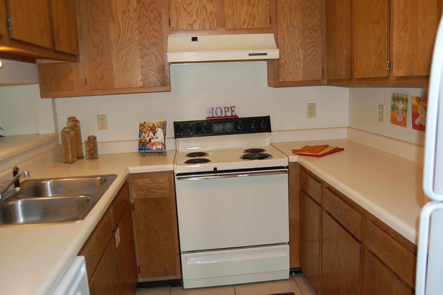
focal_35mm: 30
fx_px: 369
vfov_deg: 43.5
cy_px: 148
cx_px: 222
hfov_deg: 62.0
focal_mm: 20
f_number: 3.8
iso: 400
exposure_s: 1/60
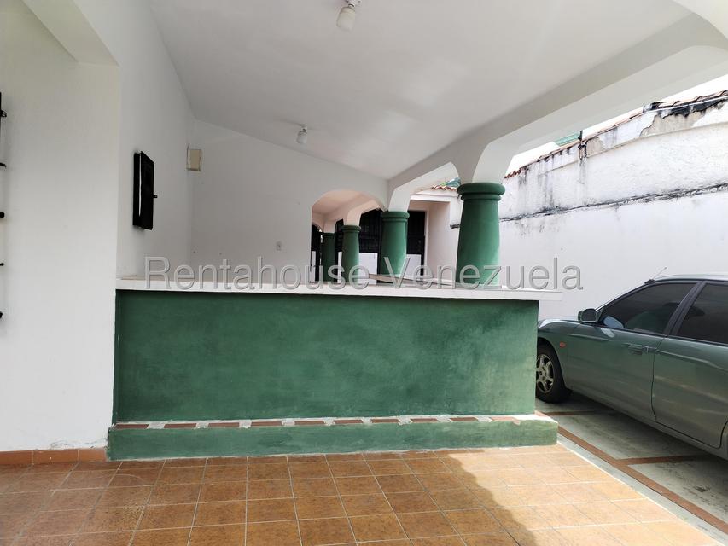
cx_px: 364
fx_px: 610
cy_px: 273
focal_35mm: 29
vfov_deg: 48.2
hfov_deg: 61.7
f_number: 1.8
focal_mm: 4.75
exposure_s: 1/376
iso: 100
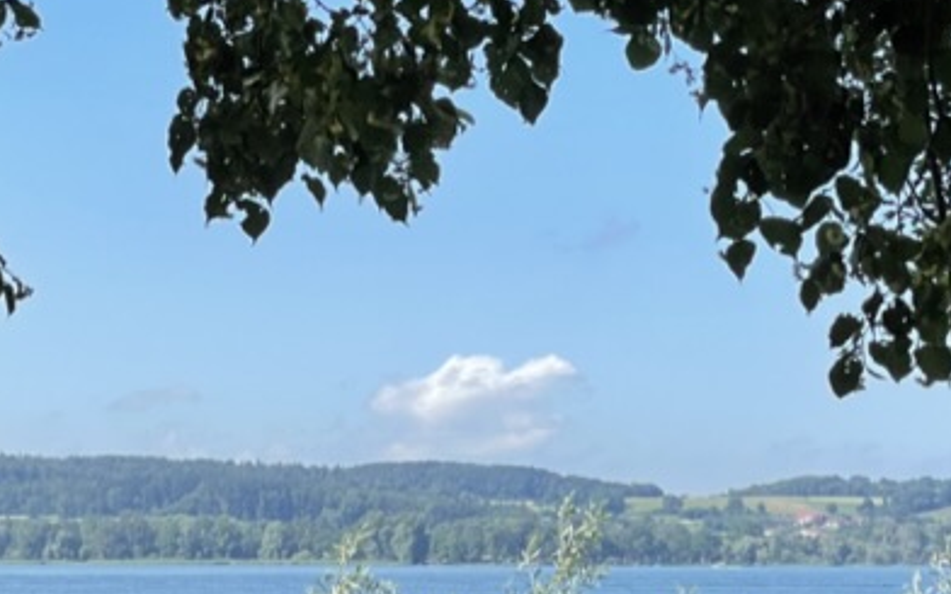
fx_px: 3732
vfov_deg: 9.1
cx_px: 262
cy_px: 353
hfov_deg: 14.5
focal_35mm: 144
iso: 25
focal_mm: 6
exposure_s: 1/905
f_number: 2
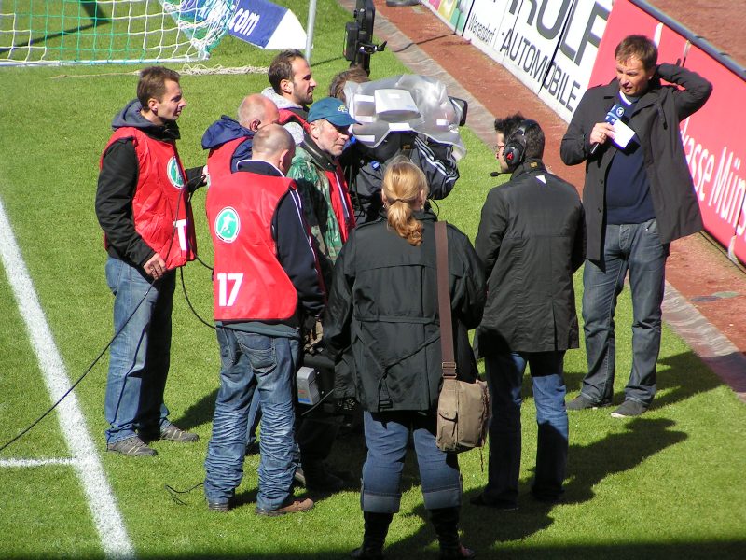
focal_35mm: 283
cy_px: 280
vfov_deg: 5.3
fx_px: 6099
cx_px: 373
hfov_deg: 7.0
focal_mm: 43.3
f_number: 3.5
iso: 50
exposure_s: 1/640
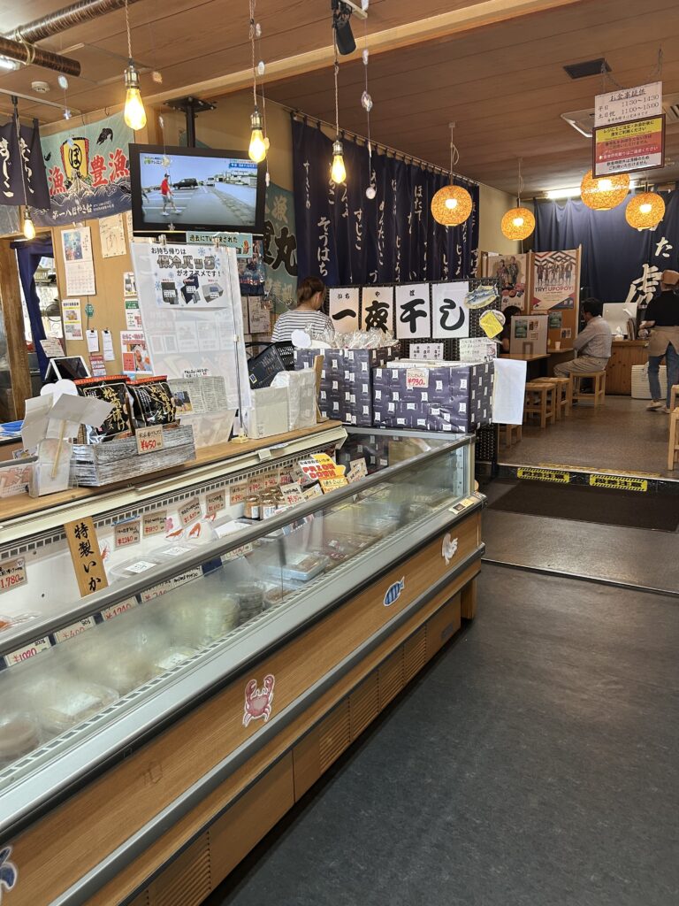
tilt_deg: -12.5
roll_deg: +1.7
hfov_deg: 53.1
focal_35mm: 26
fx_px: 680
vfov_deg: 67.3
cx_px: 340
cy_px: 453
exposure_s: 1/100
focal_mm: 5.7
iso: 125
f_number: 1.5
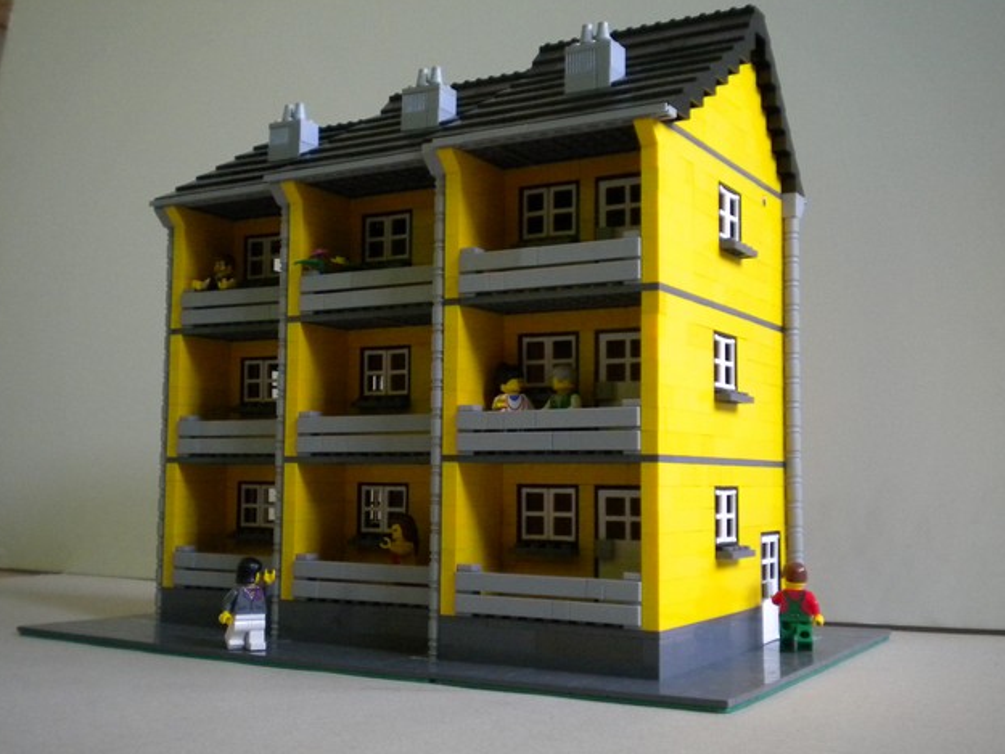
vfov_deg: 34.4
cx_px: 503
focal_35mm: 42
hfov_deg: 44.8
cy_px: 370
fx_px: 1220
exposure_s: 1/66.2
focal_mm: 7.4
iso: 569
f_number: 3.5
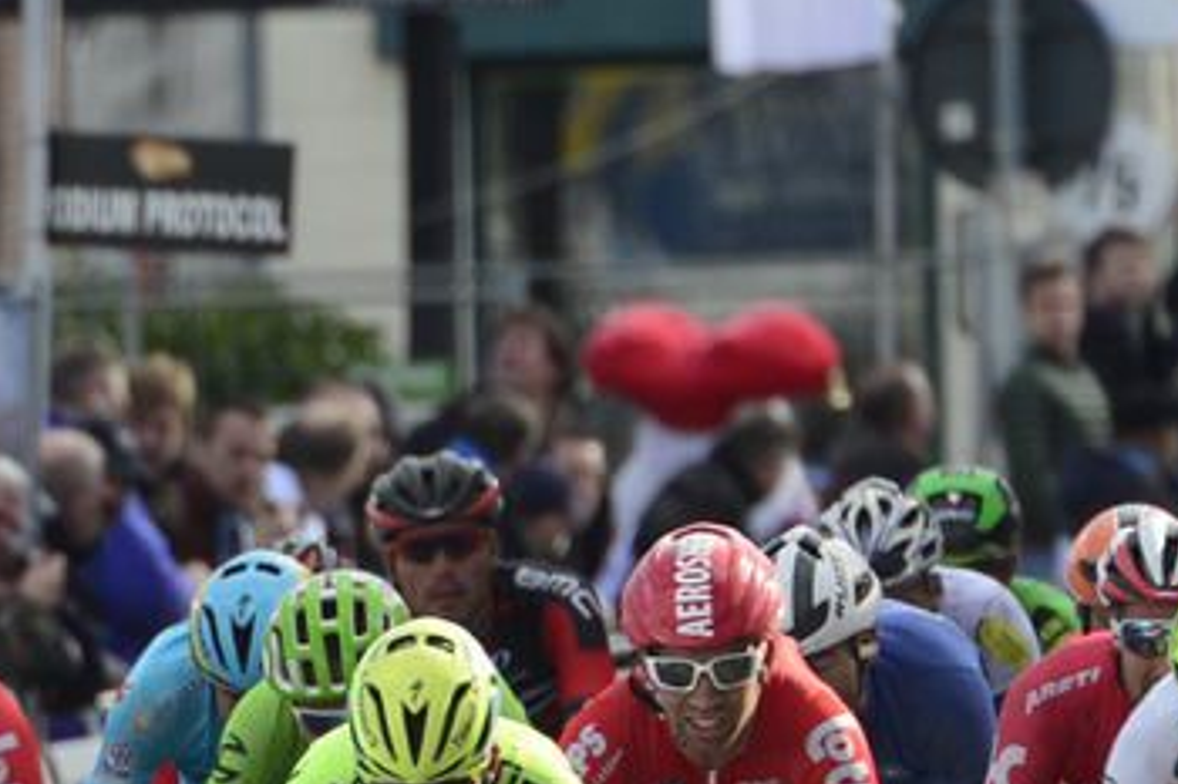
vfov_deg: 1.0
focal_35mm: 1372
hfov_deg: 1.5
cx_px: 13
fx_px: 44872
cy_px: 1279
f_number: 8
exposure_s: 1/1000
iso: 1000
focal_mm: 400
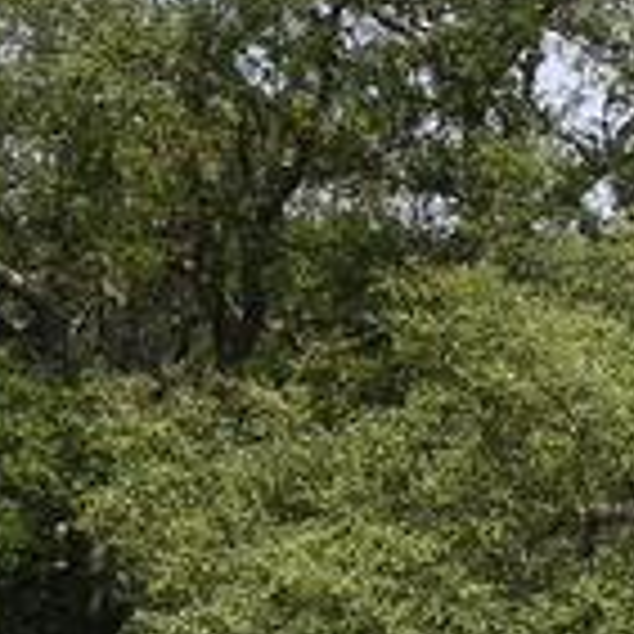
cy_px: 836
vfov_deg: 5.5
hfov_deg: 5.5
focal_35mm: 317
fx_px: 6569
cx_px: 202
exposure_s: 1/245
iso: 50
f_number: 5.6
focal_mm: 16.4
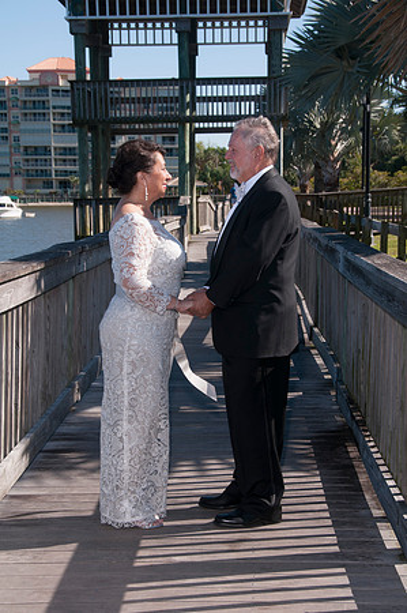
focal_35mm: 69
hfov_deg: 19.7
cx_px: 204
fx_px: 1173
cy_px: 306
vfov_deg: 29.3
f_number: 10
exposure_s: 1/250
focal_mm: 46
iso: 100
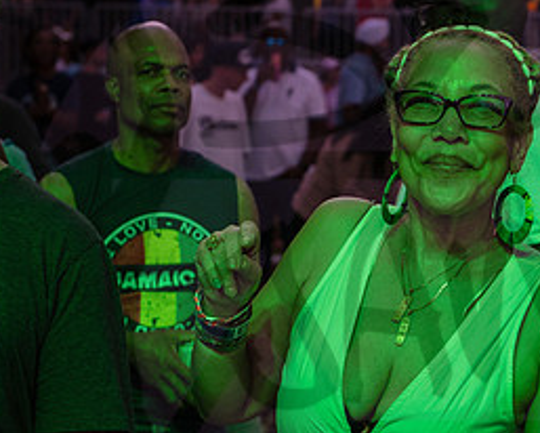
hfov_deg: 13.6
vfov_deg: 10.9
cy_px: 302
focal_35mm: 141
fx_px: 2255
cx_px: 427
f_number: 3.5
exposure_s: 1/500
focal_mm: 55
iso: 1250
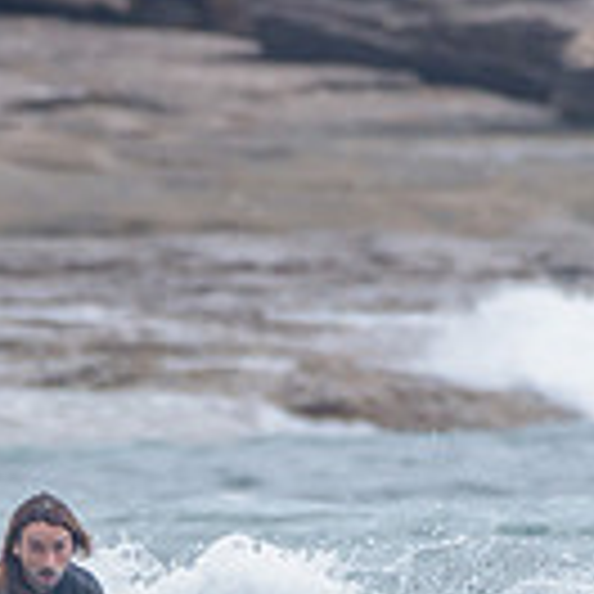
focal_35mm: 2289
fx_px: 44439
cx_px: 3
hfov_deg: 0.8
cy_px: 722
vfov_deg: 0.8
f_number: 5.6
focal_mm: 500
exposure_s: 1/2000
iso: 250
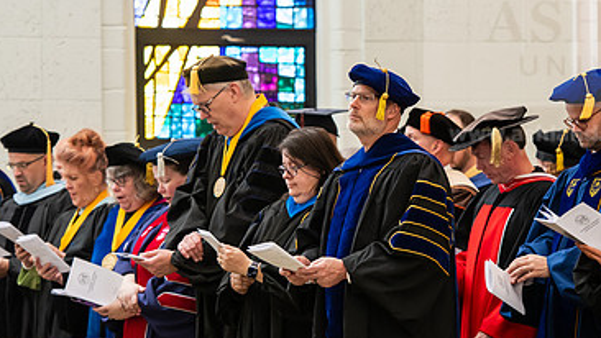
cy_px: 168
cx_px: 374
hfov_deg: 9.6
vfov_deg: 5.4
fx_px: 3570
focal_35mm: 224
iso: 1250
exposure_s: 1/160
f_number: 3.5
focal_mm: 135
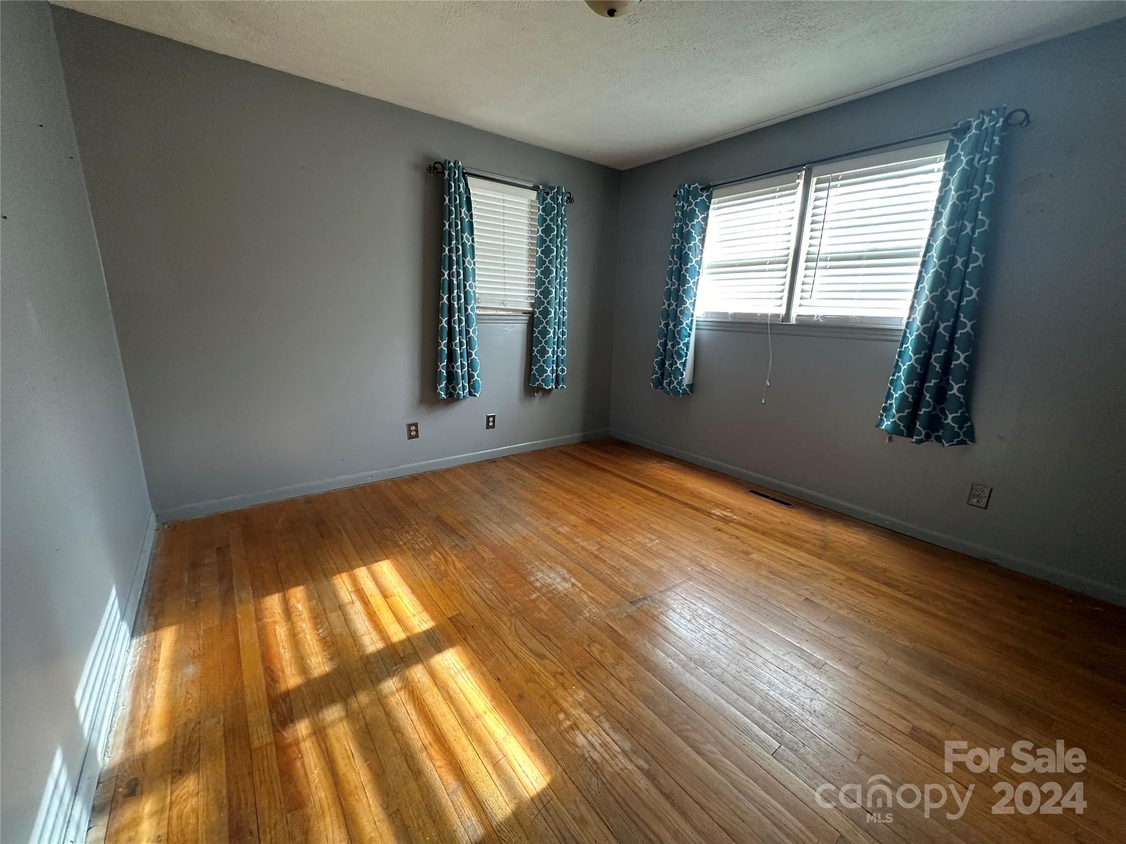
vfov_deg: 85.7
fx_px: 455
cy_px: 422
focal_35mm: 14
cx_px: 563
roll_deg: -1.7
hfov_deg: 102.1
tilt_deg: -14.9
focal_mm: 2.22
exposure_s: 1/60
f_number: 2.2
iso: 250
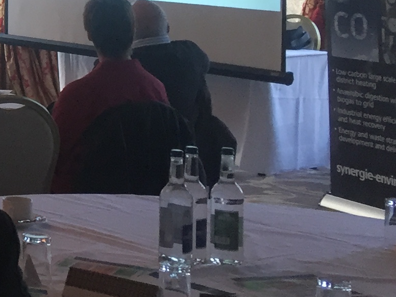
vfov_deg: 11.9
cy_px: -71
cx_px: -380
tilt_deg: -0.6
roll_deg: -0.7
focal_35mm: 122
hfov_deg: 13.8
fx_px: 1396
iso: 50
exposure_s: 1/33
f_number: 2.2
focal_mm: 4.15
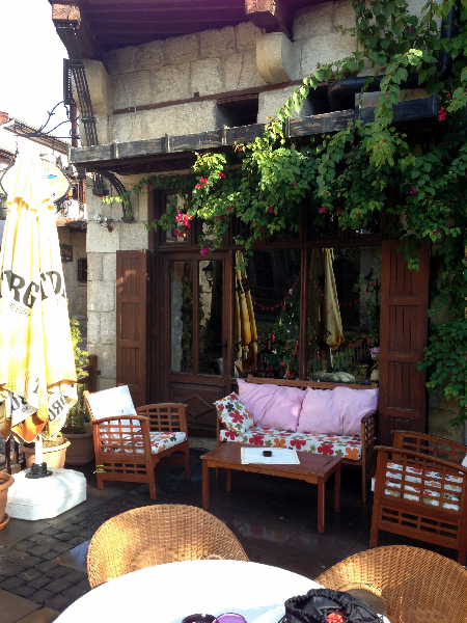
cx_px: 234
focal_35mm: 33
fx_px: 594
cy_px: 312
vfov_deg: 55.4
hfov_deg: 42.9
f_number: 2.4
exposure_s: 1/212
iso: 64
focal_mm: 4.13
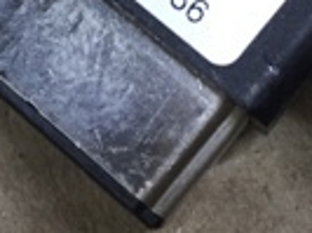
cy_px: -139
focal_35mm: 140
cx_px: -33
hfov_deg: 13.8
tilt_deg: -52.1
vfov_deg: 10.1
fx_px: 1258
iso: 64
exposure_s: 1/33
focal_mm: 4.15
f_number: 2.2
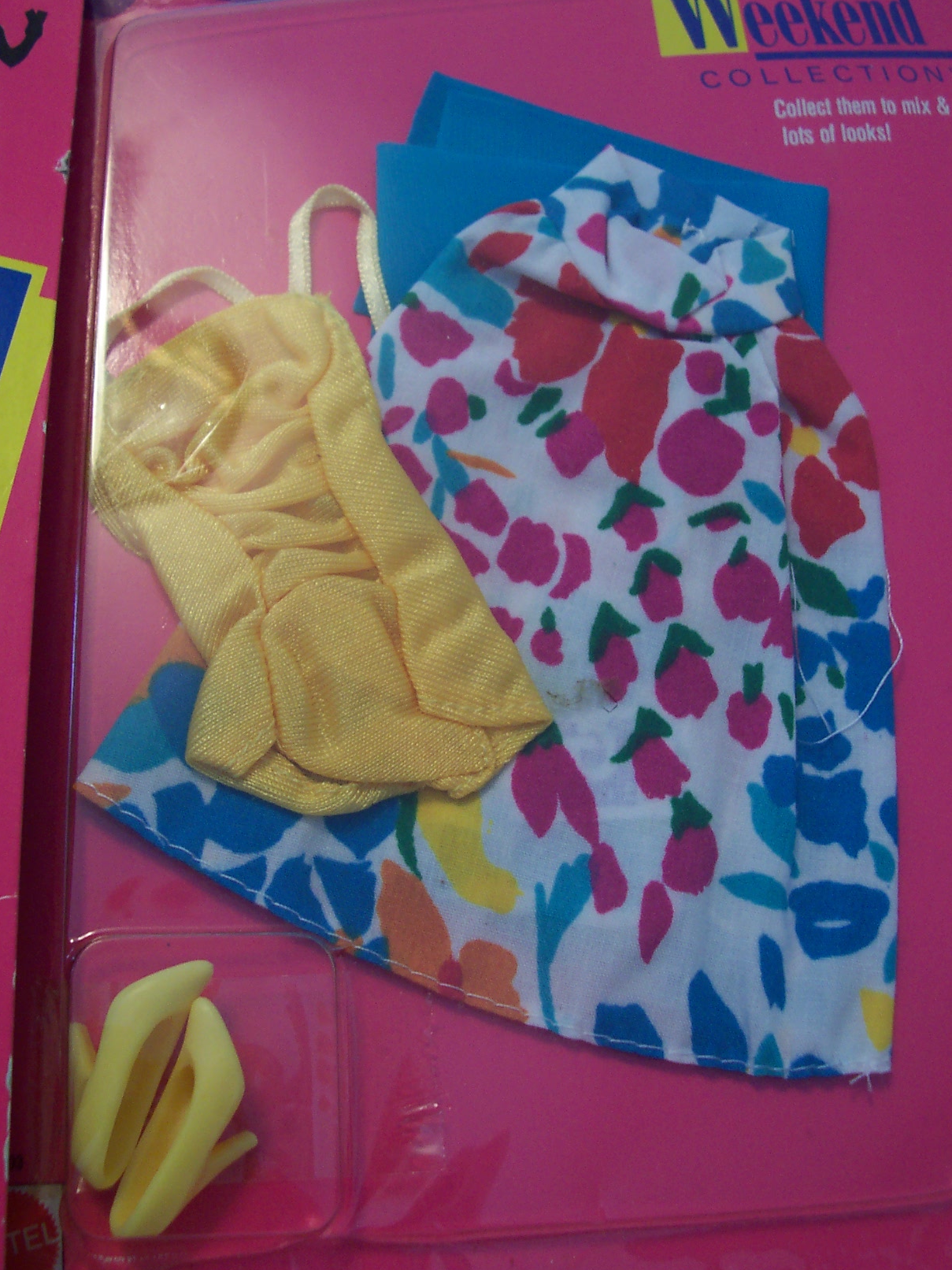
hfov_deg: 37.7
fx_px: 1393
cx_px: 472
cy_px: 633
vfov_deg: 49.0
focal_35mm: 38
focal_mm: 5.6
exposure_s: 1/30
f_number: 2.8
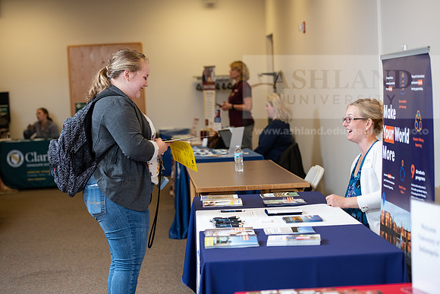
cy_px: 147
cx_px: 220
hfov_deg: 27.0
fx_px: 917
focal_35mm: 75
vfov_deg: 18.2
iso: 1250
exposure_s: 1/200
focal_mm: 75
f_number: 3.5
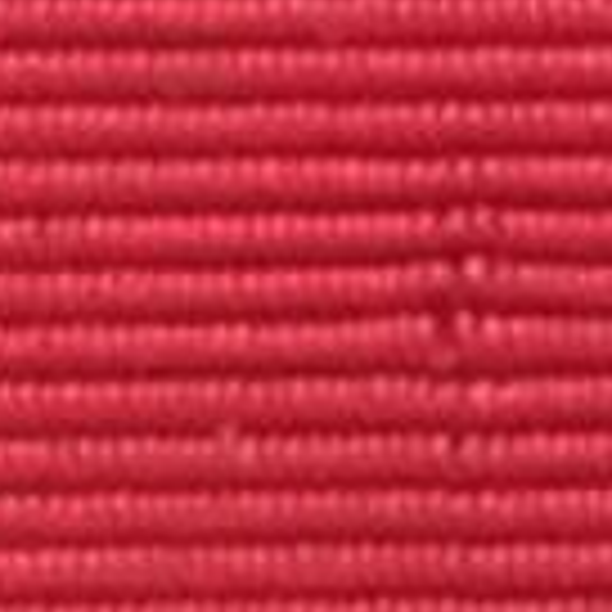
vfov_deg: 6.7
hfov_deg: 6.1
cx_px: -1629
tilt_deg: -86.3
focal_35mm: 252
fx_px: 5041
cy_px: 1258
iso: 125
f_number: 2.2
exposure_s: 1/17
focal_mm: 4.15
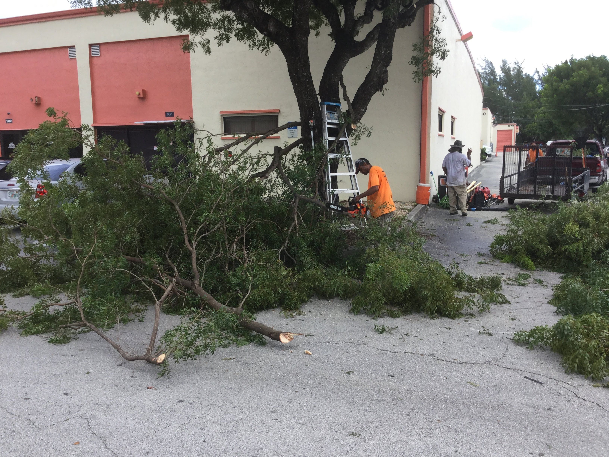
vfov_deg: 45.4
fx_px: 545
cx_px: 304
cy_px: 228
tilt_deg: -11.1
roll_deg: -1.2
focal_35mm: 31
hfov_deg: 58.4
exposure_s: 1/221
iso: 25
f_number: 2.4
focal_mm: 3.3
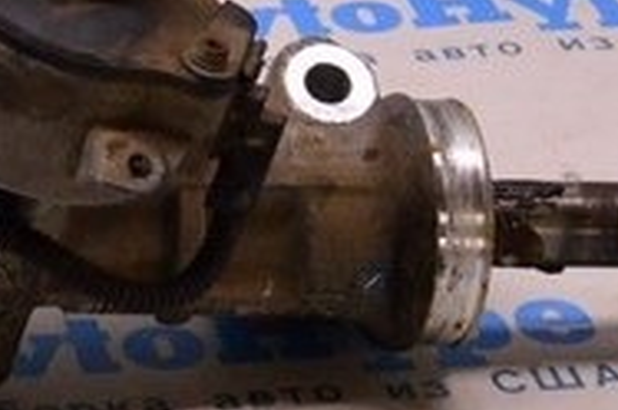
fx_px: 3526
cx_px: -704
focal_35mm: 206
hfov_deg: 9.3
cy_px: -94
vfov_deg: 6.6
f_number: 8
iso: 1600
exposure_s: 1/125
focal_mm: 25
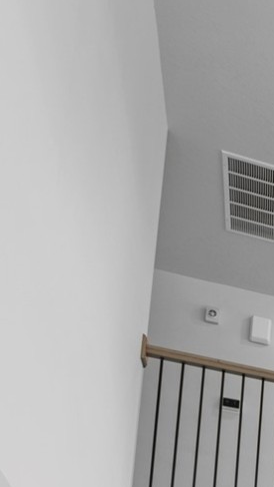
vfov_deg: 24.8
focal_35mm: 65
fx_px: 841
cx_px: 601
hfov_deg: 14.3
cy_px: 732
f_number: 9
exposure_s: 1/13
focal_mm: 14
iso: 250
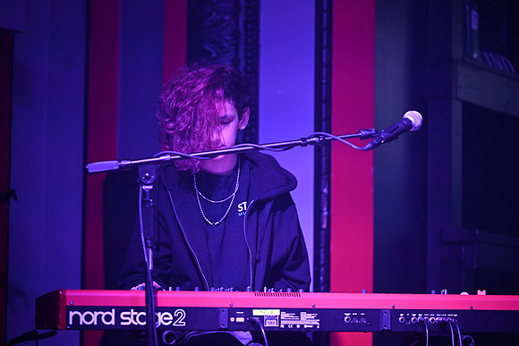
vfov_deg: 9.8
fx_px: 2019
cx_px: 260
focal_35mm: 140
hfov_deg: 14.7
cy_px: 173
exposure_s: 1/500
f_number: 2.8
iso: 3200
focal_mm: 140
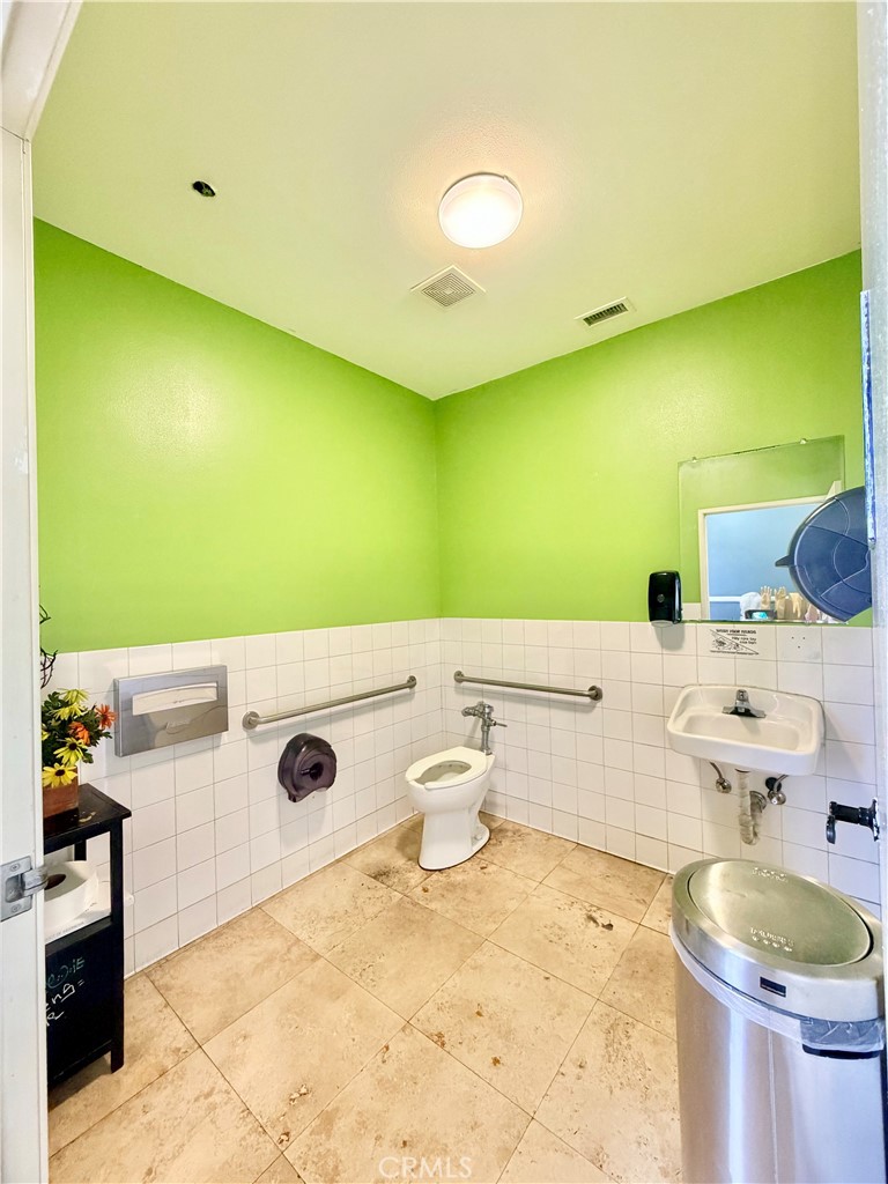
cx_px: 444
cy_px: 592
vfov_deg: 102.1
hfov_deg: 85.7
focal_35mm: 14
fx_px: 479
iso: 500
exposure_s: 1/60
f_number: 2.2
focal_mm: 2.22
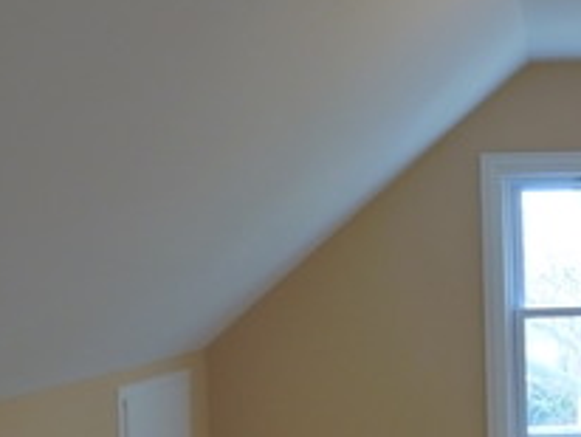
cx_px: 604
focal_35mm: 62
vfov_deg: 23.5
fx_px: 1042
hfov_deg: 28.8
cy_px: 304
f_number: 3.5
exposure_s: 1/20
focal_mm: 3.58
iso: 400
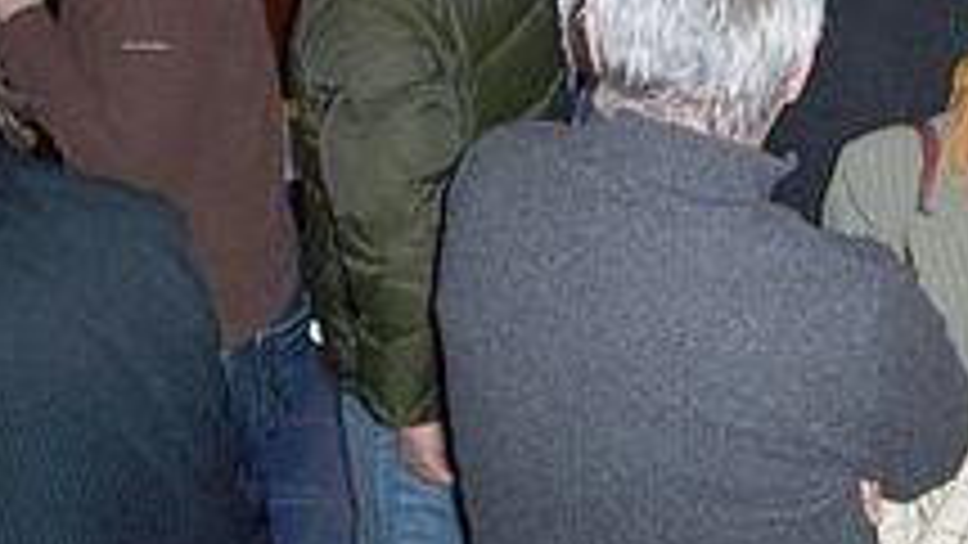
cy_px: -49
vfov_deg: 16.9
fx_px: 1771
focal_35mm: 69
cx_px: 878
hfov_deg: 29.3
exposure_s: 1/60
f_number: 2.7
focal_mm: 5.6
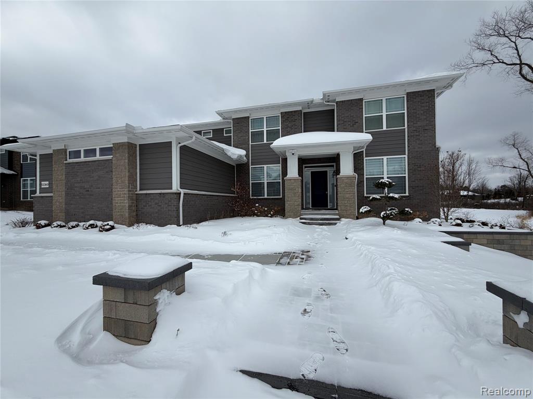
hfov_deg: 102.1
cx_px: 266
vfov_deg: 85.7
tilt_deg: -0.1
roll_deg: +0.8
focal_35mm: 14
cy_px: 200
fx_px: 216
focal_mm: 2.22
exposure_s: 1/1464
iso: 20
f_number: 2.2
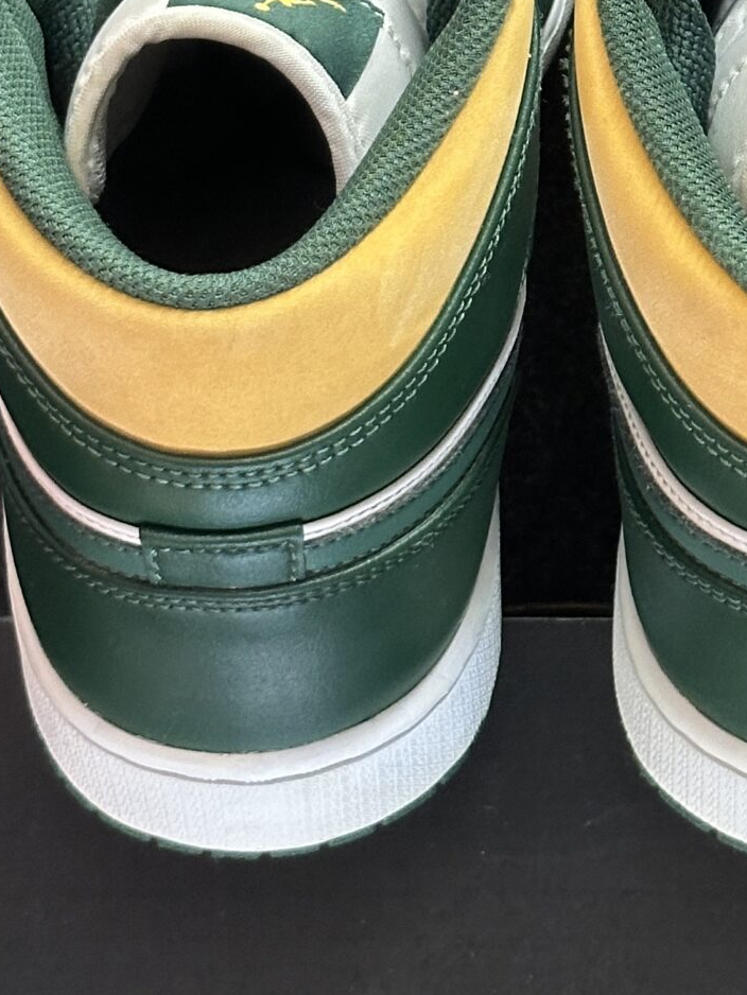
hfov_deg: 11.3
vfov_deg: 15.0
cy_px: 190
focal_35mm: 131
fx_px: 3768
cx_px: 635
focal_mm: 6.86
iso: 400
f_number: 1.78
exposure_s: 1/33
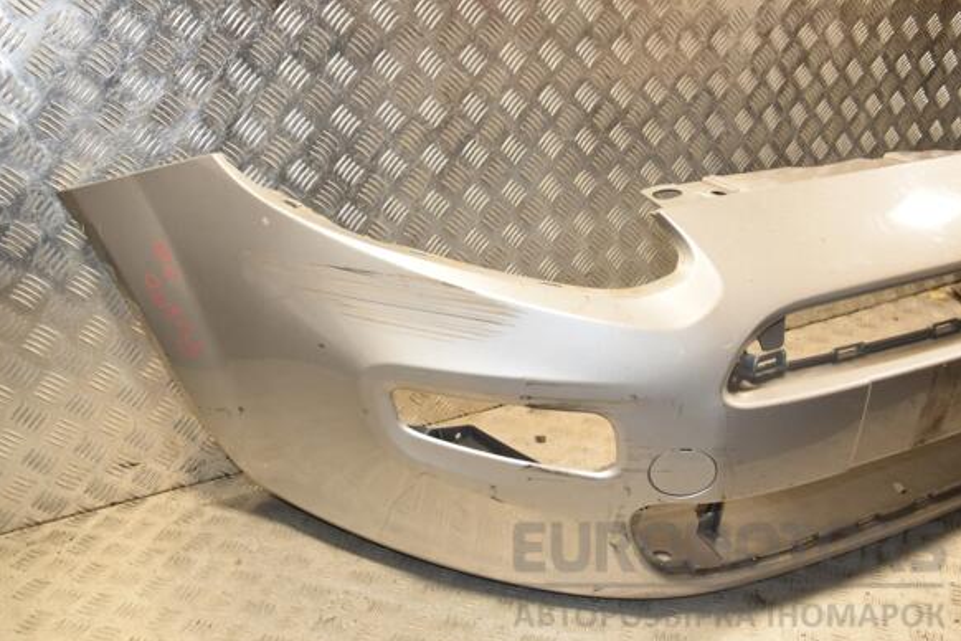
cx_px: 482
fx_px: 908
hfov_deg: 55.8
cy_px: 327
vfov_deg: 38.9
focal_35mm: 34
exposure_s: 1/200
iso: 800
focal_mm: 22
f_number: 6.3
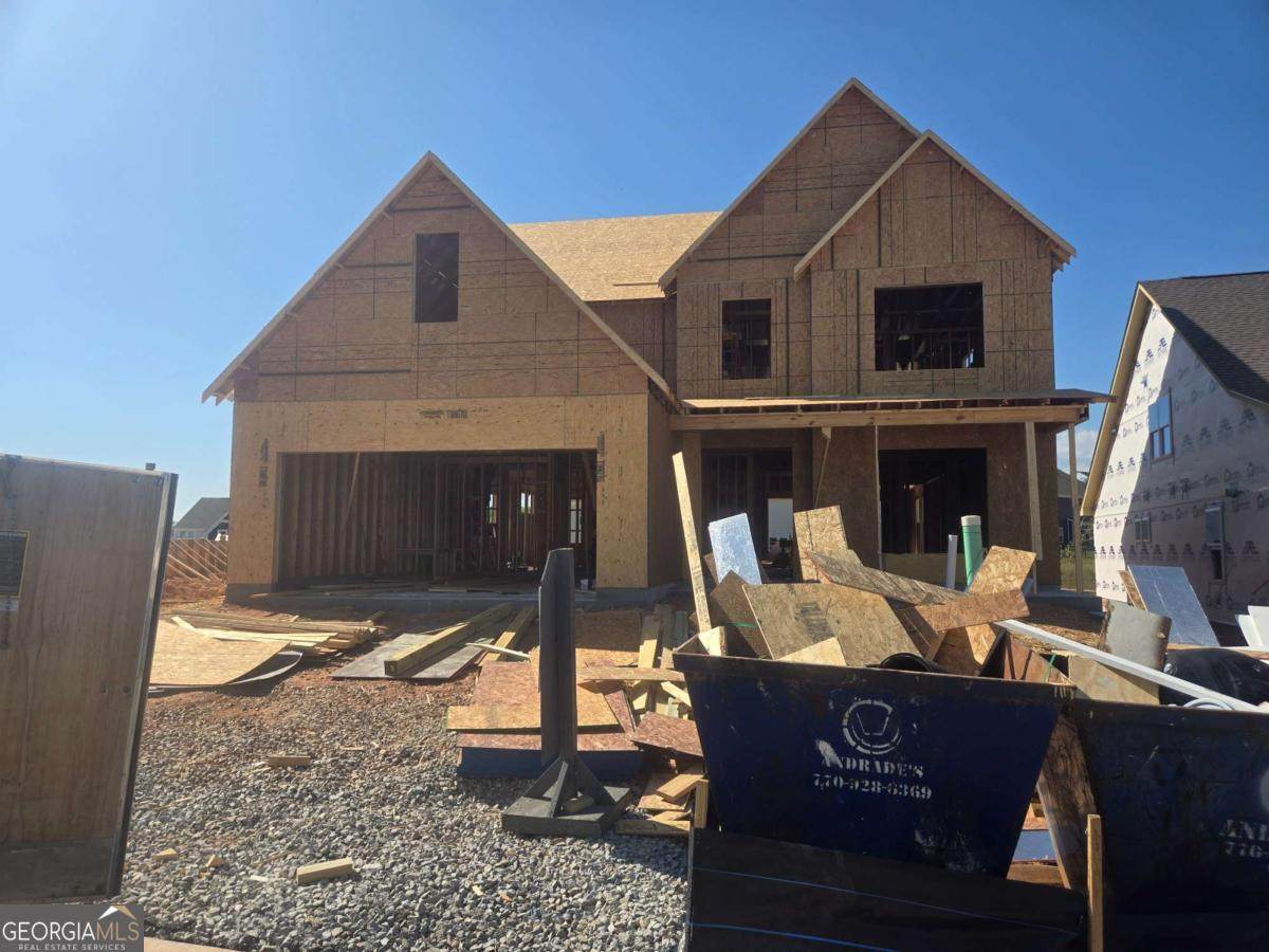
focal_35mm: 23
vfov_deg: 58.9
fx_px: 843
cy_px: 476
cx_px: 634
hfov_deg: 73.9
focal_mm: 5.4
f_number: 1.8
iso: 25
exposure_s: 1/1829
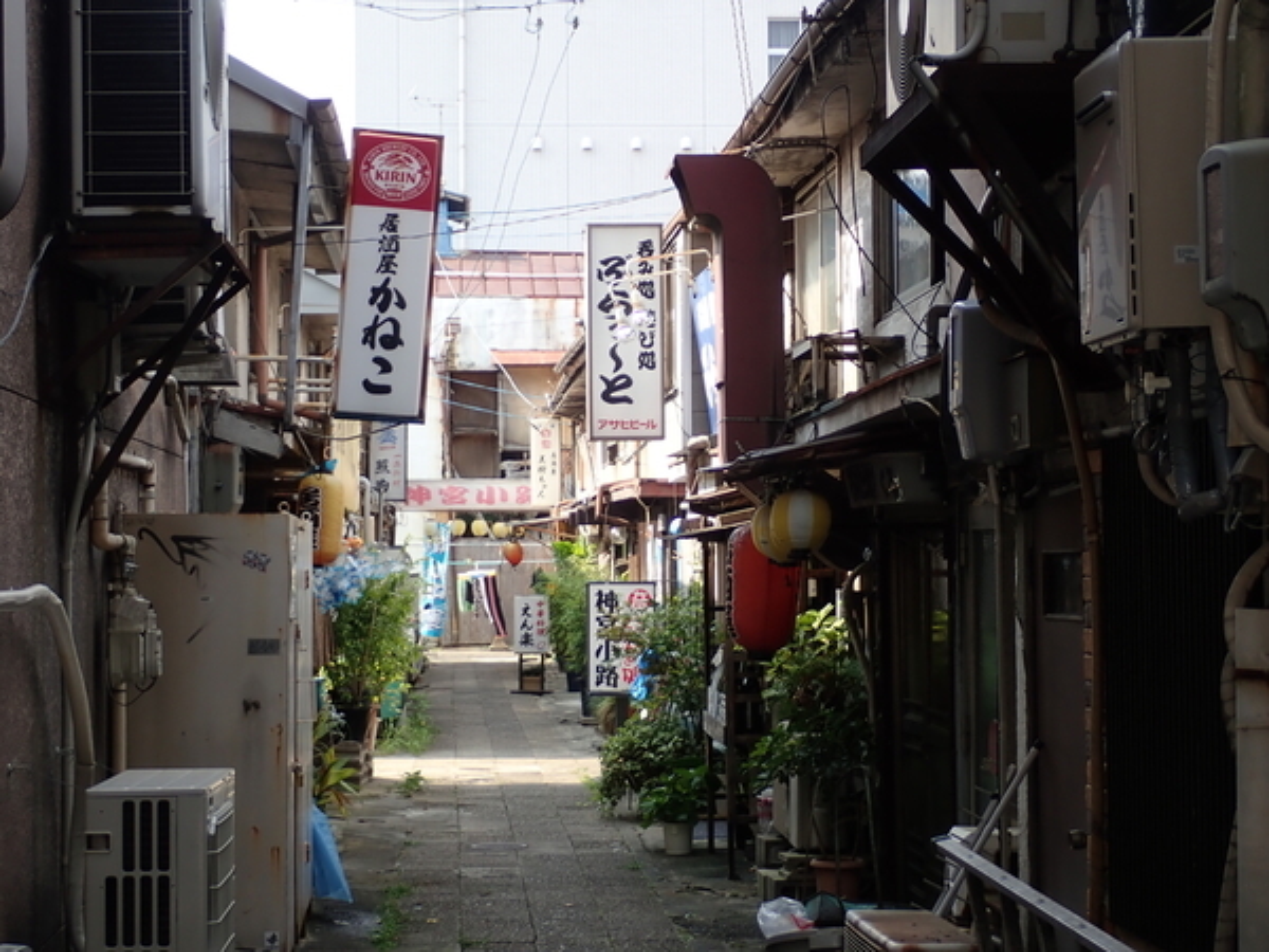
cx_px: 634
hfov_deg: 27.8
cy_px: 476
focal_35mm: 70
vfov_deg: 21.0
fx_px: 2566
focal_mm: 12.6
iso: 100
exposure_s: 1/160
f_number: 4
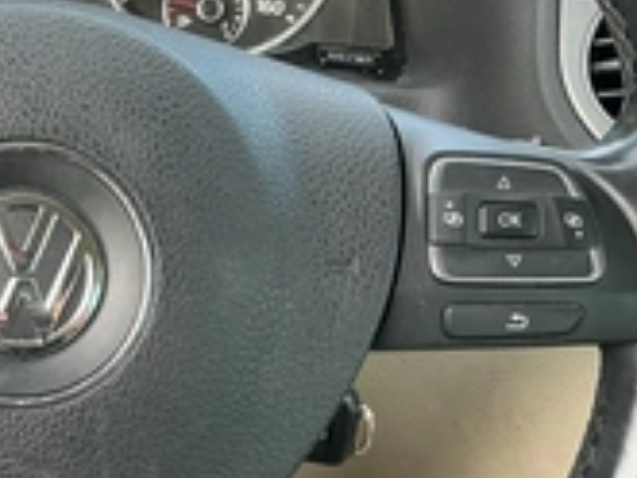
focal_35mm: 68
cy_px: 297
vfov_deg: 21.6
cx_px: -15
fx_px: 1252
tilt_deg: -30.3
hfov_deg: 26.8
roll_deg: -5.8
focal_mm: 3
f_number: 1.8
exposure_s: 1/83
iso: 64
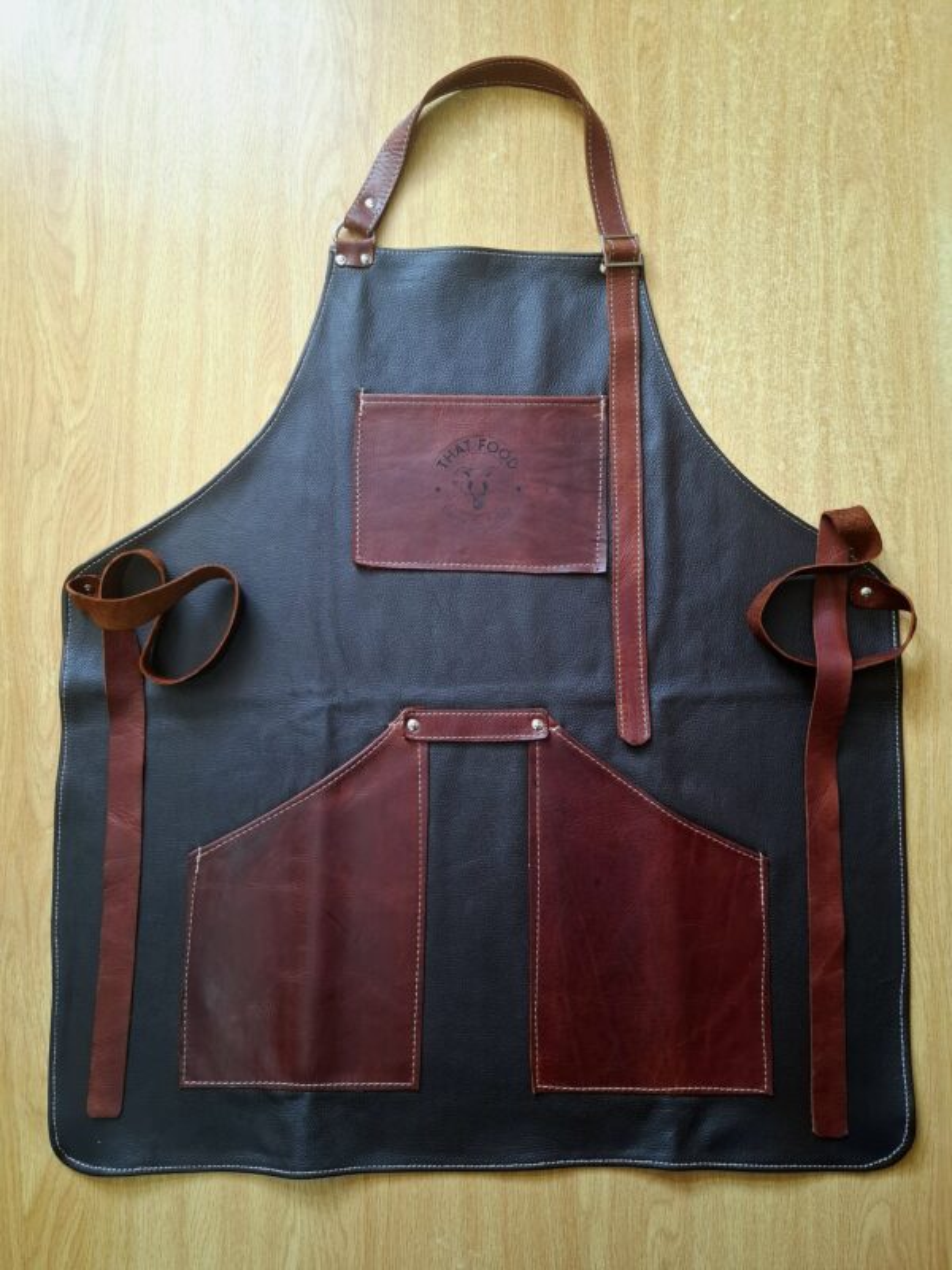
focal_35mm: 23
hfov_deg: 58.9
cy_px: 635
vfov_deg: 73.9
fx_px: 843
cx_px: 476
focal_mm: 5.54
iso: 250
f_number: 1.8
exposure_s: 1/50
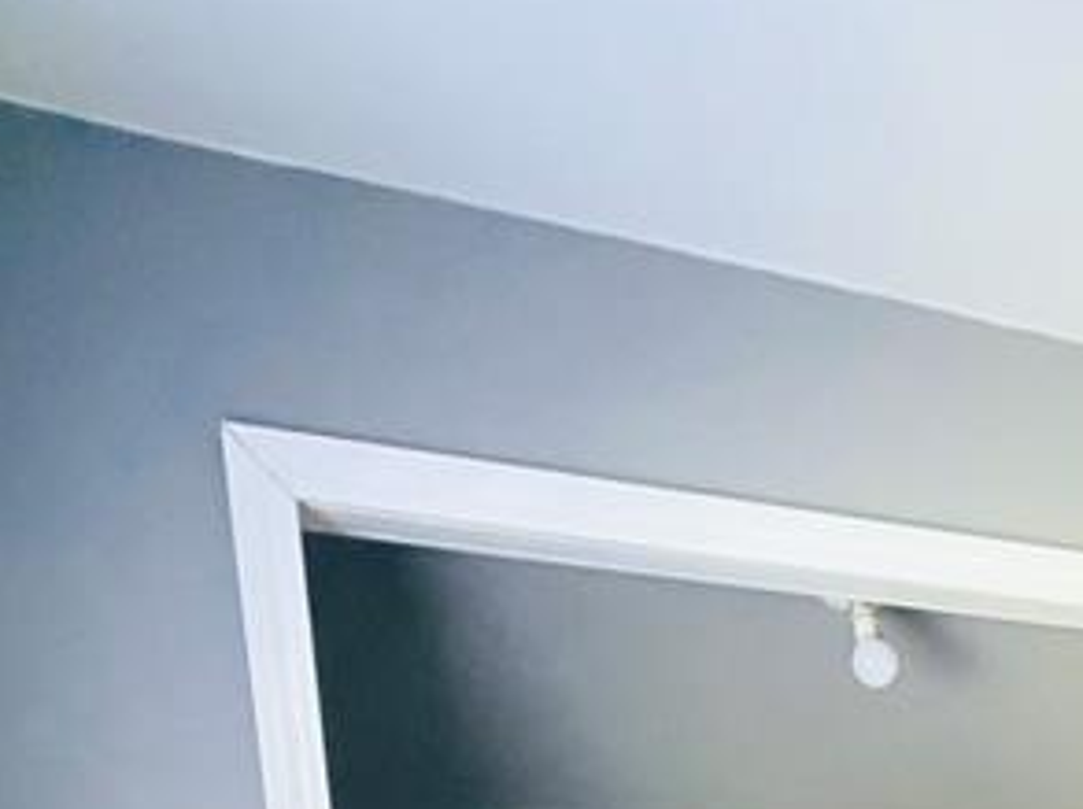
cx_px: 1120
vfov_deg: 22.1
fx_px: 1531
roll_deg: -1.1
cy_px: 1334
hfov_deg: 34.8
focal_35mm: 49
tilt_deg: -15.4
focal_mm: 2.22
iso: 1600
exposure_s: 1/30
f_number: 2.2
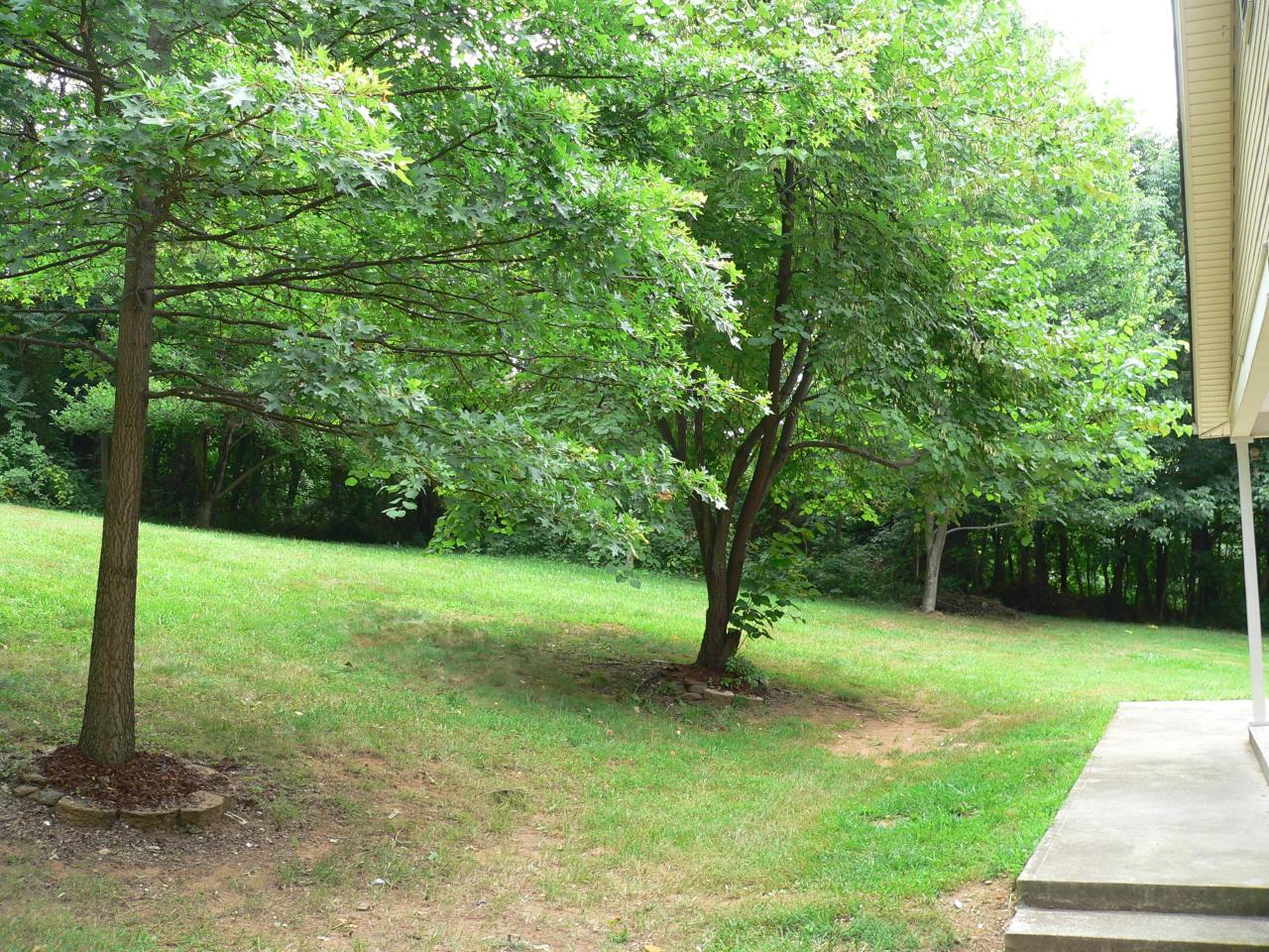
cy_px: 476
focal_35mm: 36
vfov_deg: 39.7
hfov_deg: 51.4
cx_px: 634
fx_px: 1320
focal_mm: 6
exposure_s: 1/60
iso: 80
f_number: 2.8
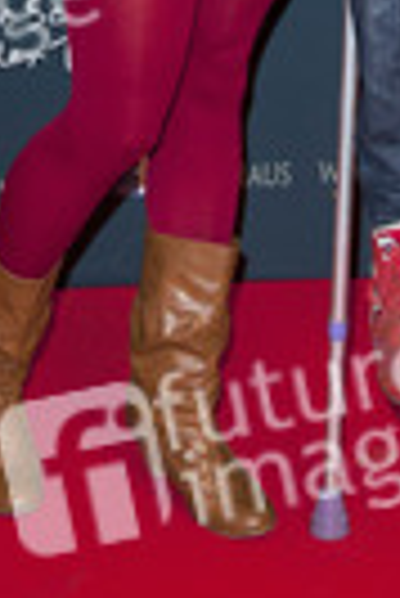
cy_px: -225
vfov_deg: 16.7
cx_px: 362
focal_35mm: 114
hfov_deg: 12.0
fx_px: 1895
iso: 800
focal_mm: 38
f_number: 4
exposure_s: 1/100
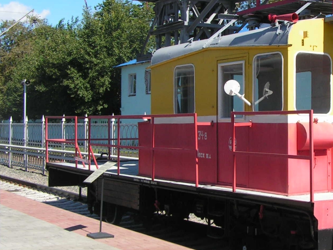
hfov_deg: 27.5
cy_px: 99
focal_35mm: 69
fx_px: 664
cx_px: 276
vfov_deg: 21.3
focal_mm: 6.3
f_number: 5
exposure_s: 1/400
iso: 50
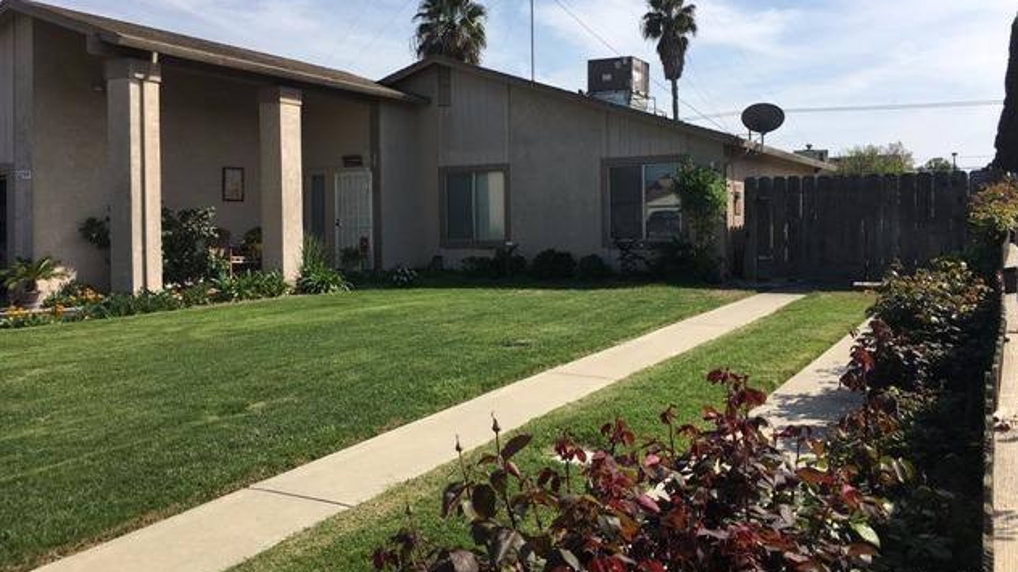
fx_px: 863
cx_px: 514
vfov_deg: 36.5
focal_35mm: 32
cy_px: 219
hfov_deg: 61.0
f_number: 2.2
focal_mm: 4.15
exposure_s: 1/1672
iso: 25
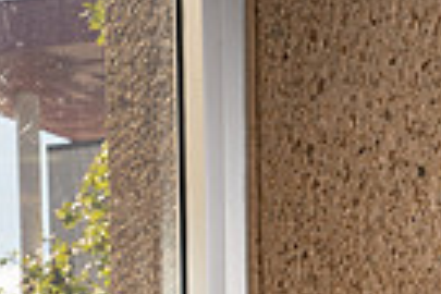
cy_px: 728
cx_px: 457
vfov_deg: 8.2
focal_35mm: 153
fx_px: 1874
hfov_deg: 13.2
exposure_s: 1/250
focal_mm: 46
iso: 400
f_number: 8
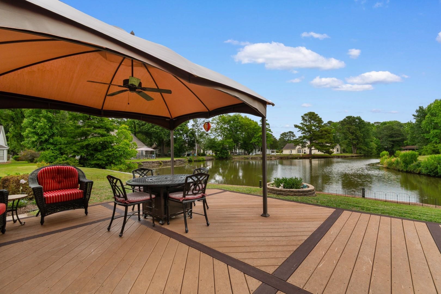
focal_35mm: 15
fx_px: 184
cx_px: 220
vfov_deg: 77.3
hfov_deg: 100.4
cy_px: 147
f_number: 8
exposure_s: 1/250
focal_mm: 10
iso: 100
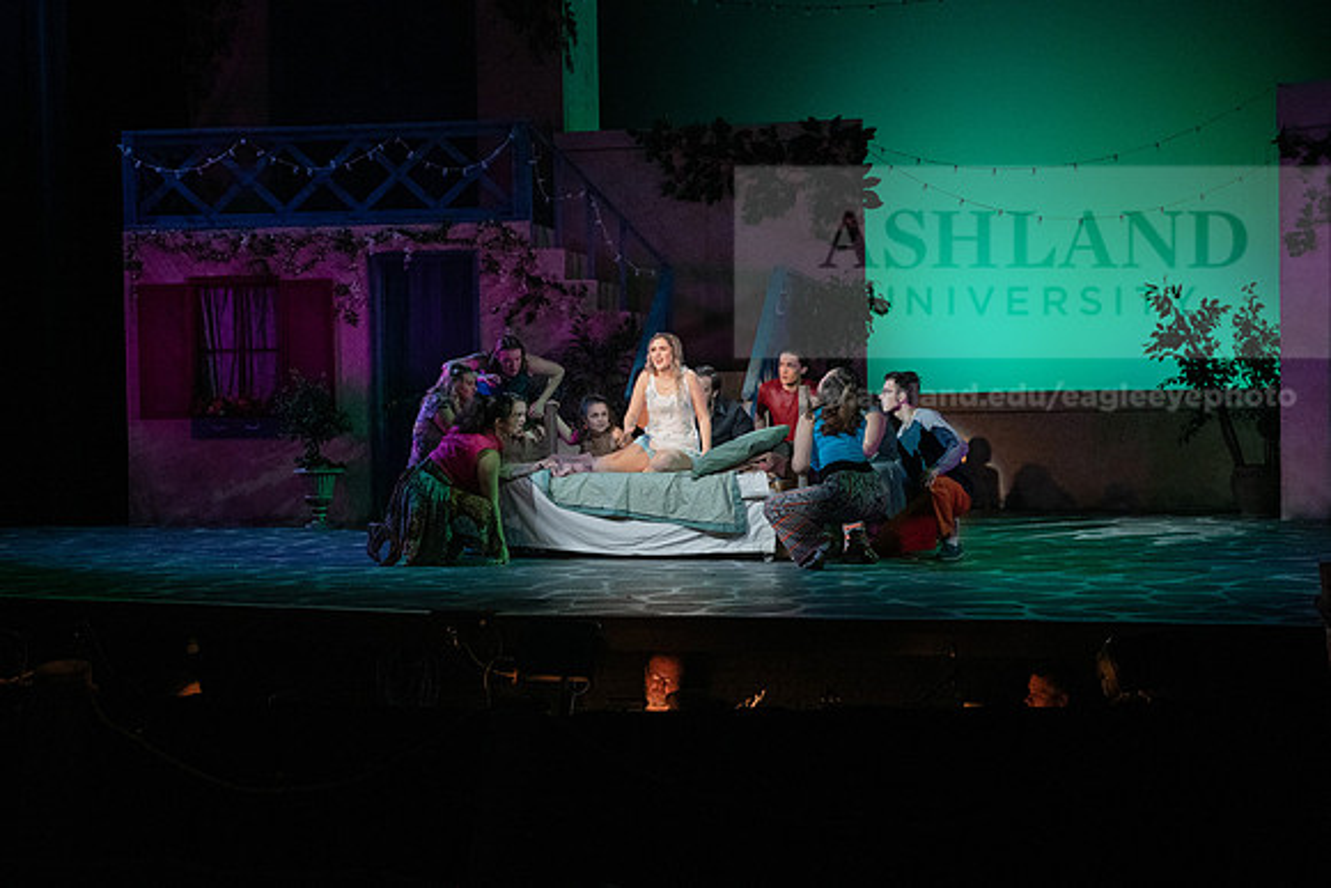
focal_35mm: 58
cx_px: 666
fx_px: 2145
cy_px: 444
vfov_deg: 23.4
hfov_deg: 34.5
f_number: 4
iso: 4000
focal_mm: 58
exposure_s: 1/320
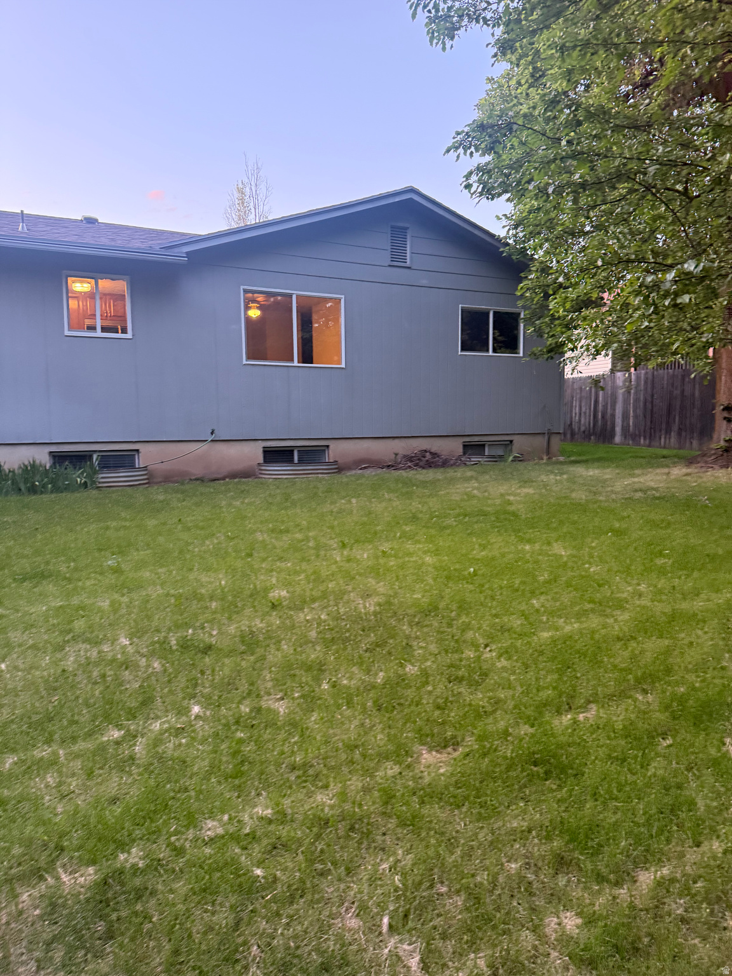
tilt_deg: -5.0
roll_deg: -0.6
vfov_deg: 71.6
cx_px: 366
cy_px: 488
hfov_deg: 56.8
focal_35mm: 24
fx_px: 677
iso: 500
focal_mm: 6.76
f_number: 1.78
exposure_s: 1/60
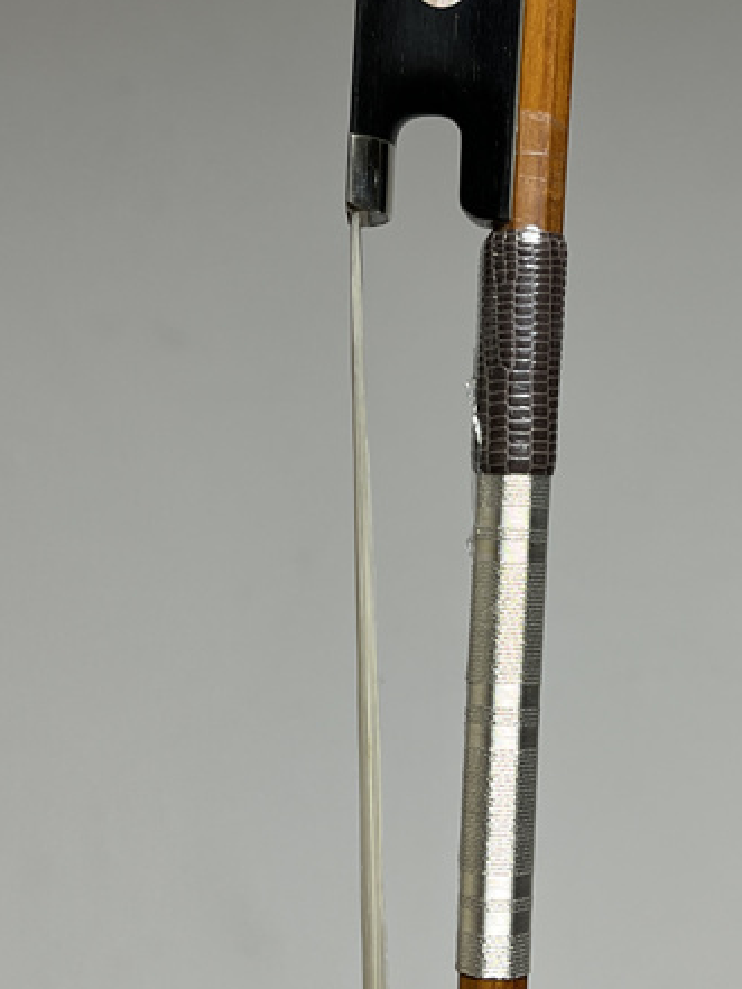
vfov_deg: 32.6
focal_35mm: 59
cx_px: 475
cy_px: 570
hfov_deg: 24.7
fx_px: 1685
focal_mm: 5.1
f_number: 1.6
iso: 100
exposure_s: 1/121
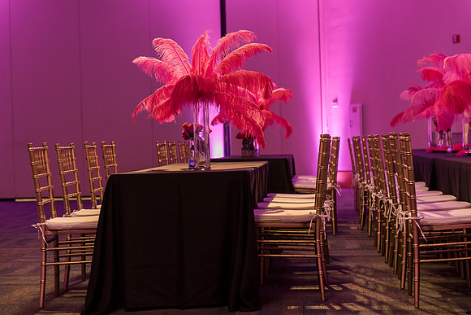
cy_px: 152
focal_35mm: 72
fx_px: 948
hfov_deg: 27.9
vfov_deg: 18.8
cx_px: 227
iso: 1600
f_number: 2.8
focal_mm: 70
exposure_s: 1/80
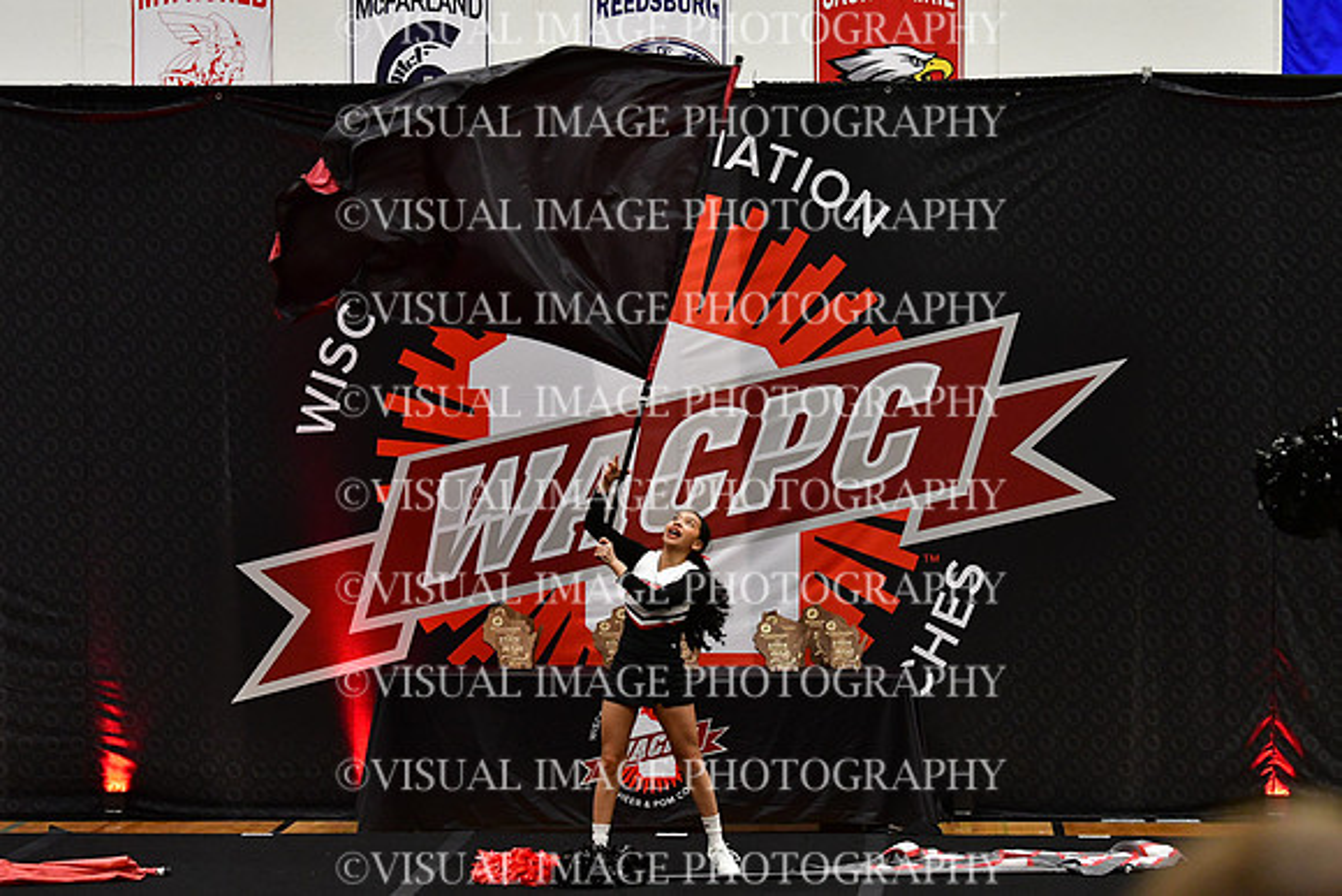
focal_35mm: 147
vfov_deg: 9.3
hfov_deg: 14.0
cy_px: 448
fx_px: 5481
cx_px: 671
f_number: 4
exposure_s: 1/500
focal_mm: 98
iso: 4000
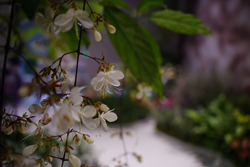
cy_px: 84
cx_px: 125
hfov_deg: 65.5
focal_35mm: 28
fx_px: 194
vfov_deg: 46.4
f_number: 2.8
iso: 320
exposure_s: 1/60
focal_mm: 28
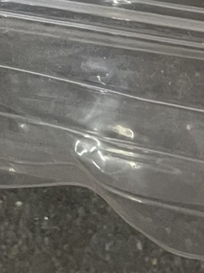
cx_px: 7
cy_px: -268
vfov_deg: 12.3
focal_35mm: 142
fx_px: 1116
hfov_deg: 10.4
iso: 100
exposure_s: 1/60
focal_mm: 4.2
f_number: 1.6
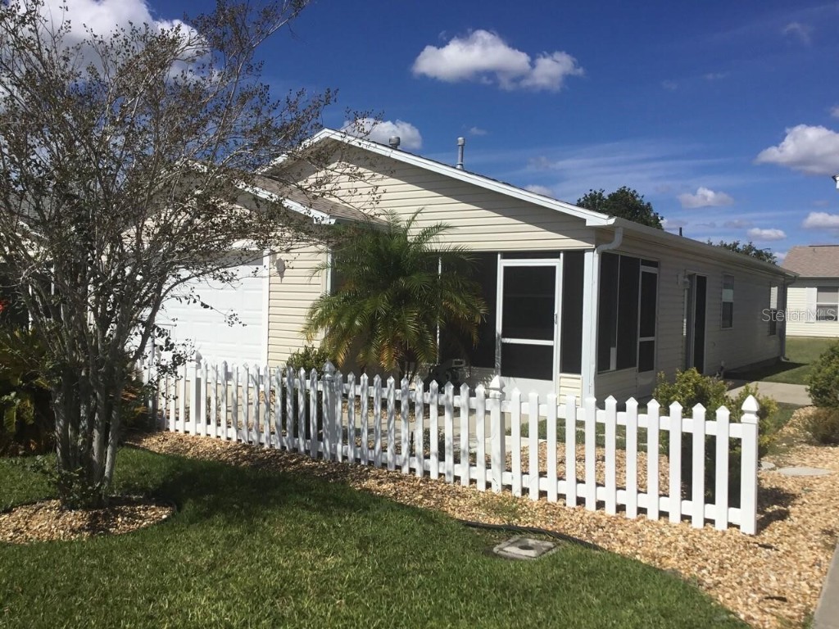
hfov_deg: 58.4
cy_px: 314
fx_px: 751
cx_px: 420
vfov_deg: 45.4
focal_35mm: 31
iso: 25
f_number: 2.4
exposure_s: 1/3546
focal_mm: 3.3
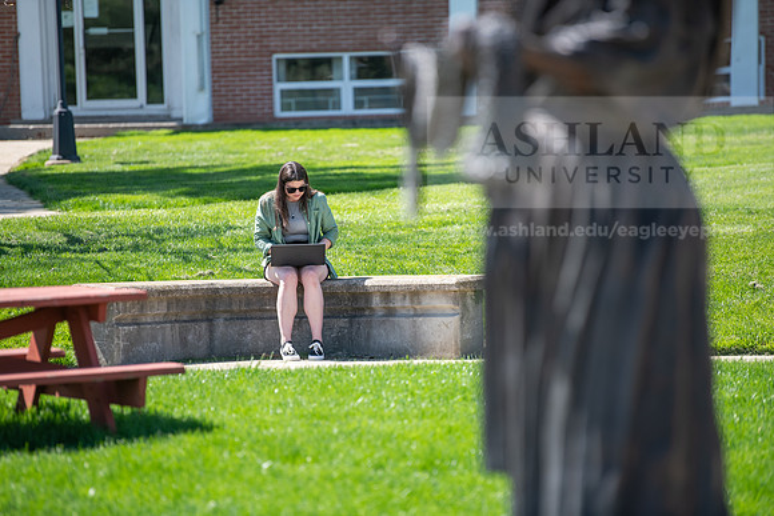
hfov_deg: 10.3
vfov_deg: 6.9
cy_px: 258
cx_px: 387
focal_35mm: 200
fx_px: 4301
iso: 160
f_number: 3.2
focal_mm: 200
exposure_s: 1/640
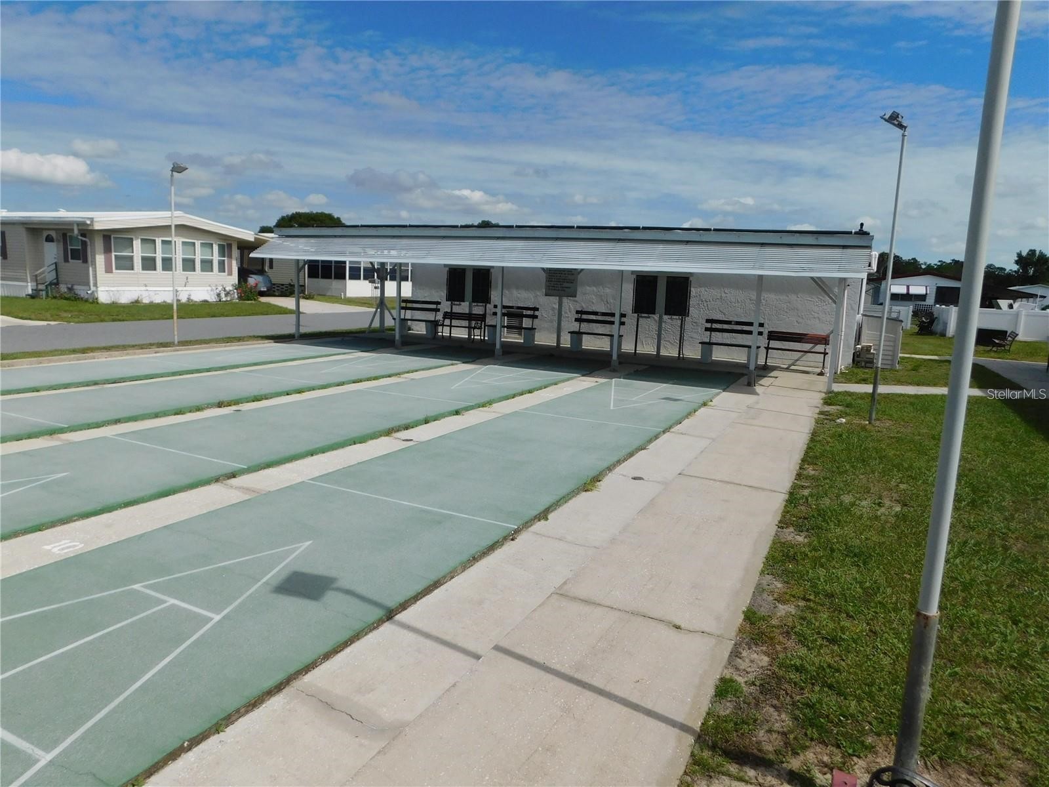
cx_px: 524
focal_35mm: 23
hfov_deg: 73.9
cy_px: 394
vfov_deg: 58.9
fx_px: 697
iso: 125
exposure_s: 1/1000
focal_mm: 4
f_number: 6
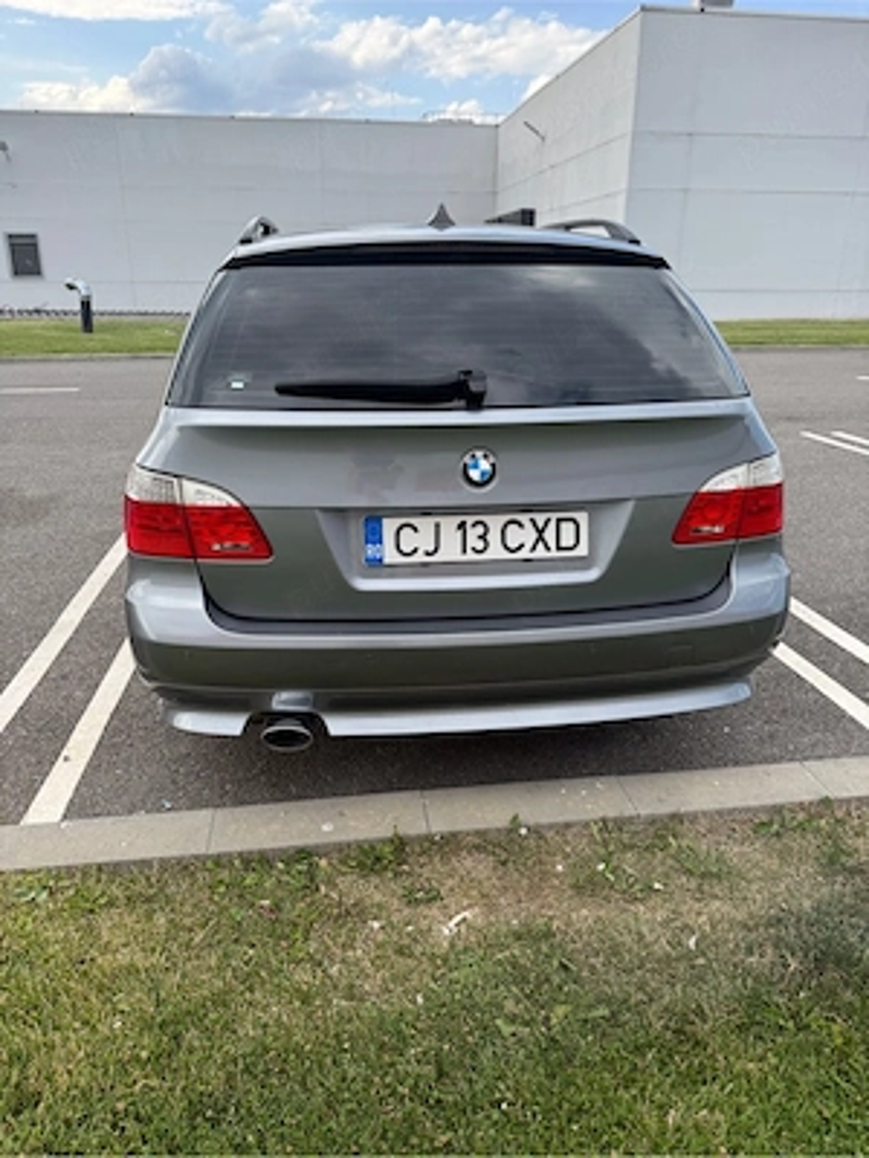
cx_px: 434
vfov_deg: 71.6
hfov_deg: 56.8
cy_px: 579
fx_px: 803
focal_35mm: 24
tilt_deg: -19.1
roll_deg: -0.7
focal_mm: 6.76
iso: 100
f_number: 1.78
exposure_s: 1/1292
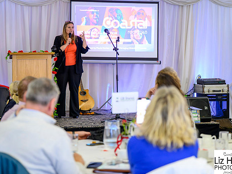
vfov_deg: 16.8
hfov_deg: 22.2
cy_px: 82
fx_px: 590
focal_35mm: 88
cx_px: 114
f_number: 2.8
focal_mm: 70
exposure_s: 1/200
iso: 12800
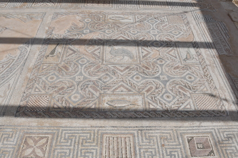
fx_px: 238
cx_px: 119
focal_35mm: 36
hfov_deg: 53.1
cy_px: 79
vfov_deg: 36.8
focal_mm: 24
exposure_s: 1/1250
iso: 250
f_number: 11
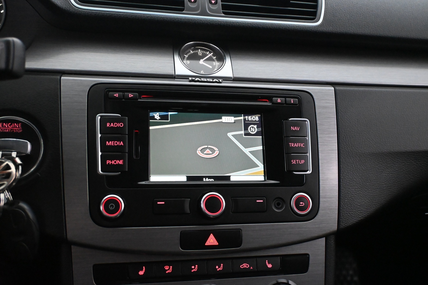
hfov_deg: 51.3
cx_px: 214
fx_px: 446
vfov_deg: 35.5
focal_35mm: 38
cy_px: 142
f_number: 4.2
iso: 7200
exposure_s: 1/60
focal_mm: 25
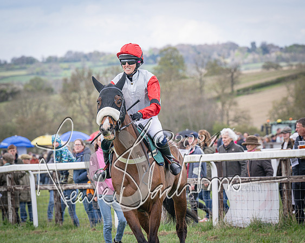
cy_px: 122
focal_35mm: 244
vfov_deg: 6.3
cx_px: 127
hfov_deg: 7.9
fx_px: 2206
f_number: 5
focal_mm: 145
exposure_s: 1/1000
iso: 400
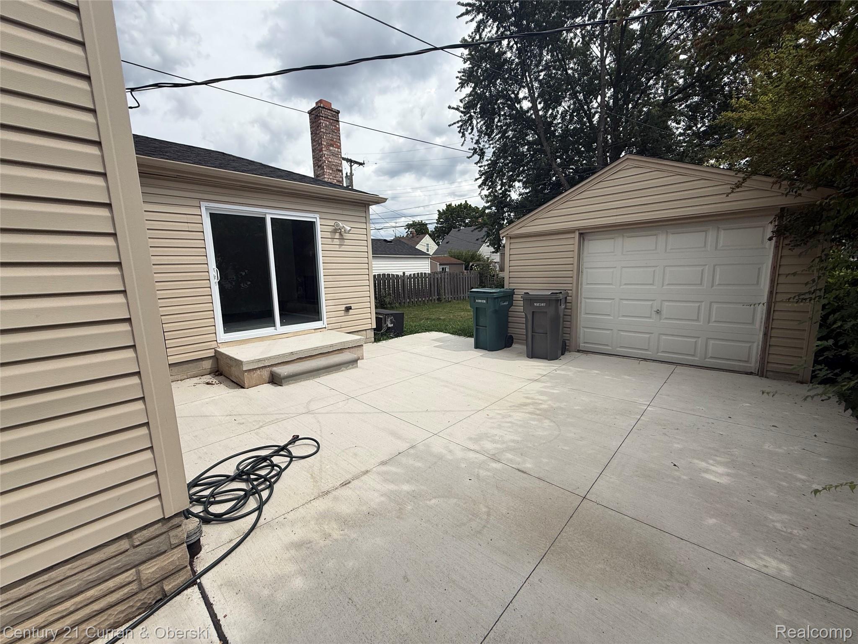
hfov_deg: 102.1
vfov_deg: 85.7
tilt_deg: -8.8
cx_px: 429
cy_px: 322
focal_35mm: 14
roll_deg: +1.1
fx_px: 347
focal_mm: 2.22
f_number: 2.2
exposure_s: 1/2410
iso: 50
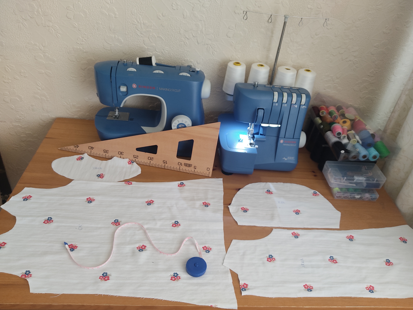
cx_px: 216
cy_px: 159
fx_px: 334
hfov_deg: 63.4
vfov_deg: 49.7
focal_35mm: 28
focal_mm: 4.74
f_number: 1.79
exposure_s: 1/33
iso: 521
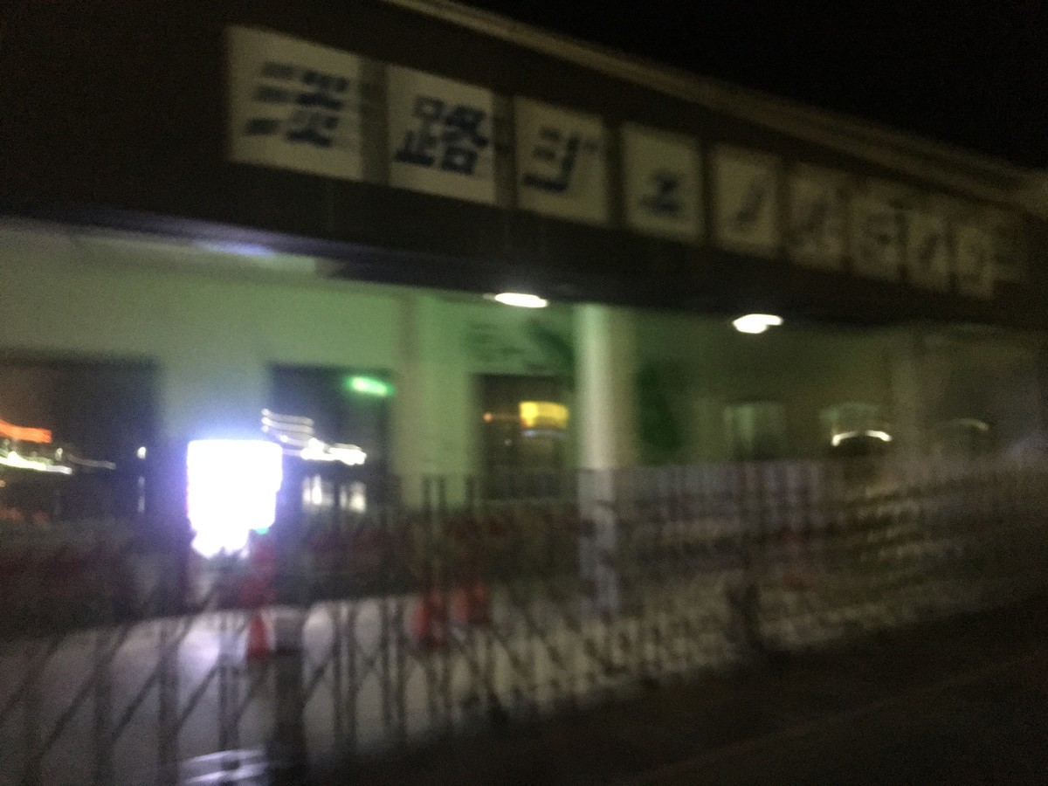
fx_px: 878
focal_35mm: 29
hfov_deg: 61.7
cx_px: 524
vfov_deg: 48.2
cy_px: 393
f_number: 2.2
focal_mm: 4.15
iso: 500
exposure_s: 1/4
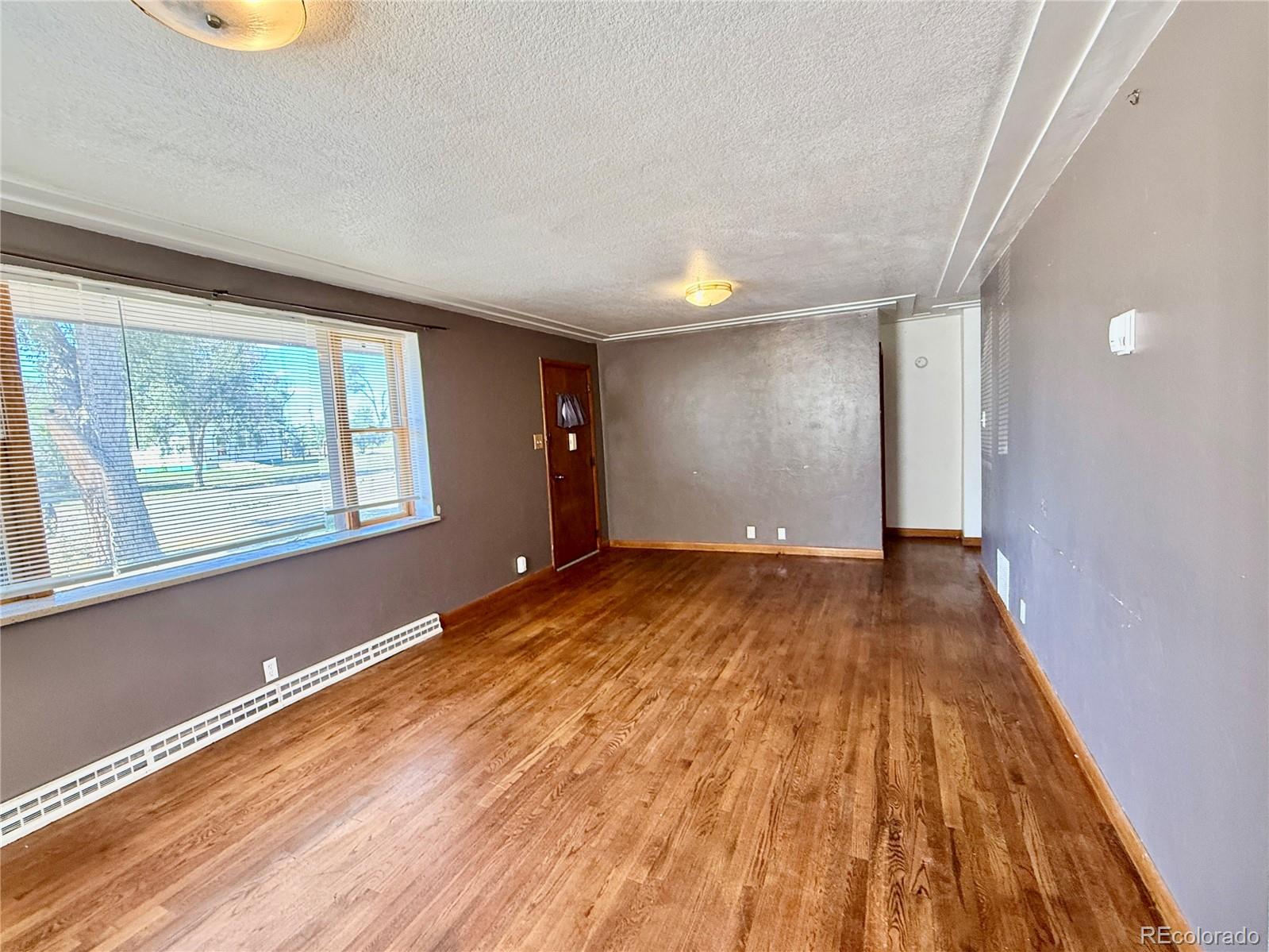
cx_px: 634
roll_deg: +3.8
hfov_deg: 102.1
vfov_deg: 85.7
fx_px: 513
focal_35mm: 14
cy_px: 476
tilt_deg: -4.5
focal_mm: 2.22
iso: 250
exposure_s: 1/99
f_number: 2.2
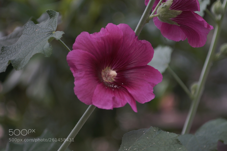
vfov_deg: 12.2
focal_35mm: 112
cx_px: 114
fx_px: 709
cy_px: 76
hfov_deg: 18.2
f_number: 4
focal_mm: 75
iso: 50
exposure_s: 1/60
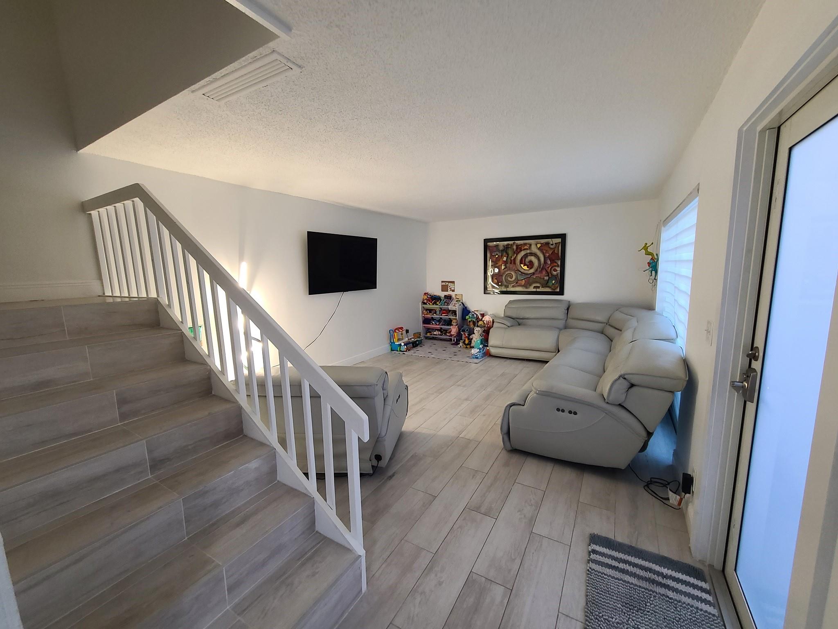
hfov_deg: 106.2
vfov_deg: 89.9
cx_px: 419
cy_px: 314
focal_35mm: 13
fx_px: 315
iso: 400
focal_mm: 2.2
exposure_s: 1/60
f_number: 2.2
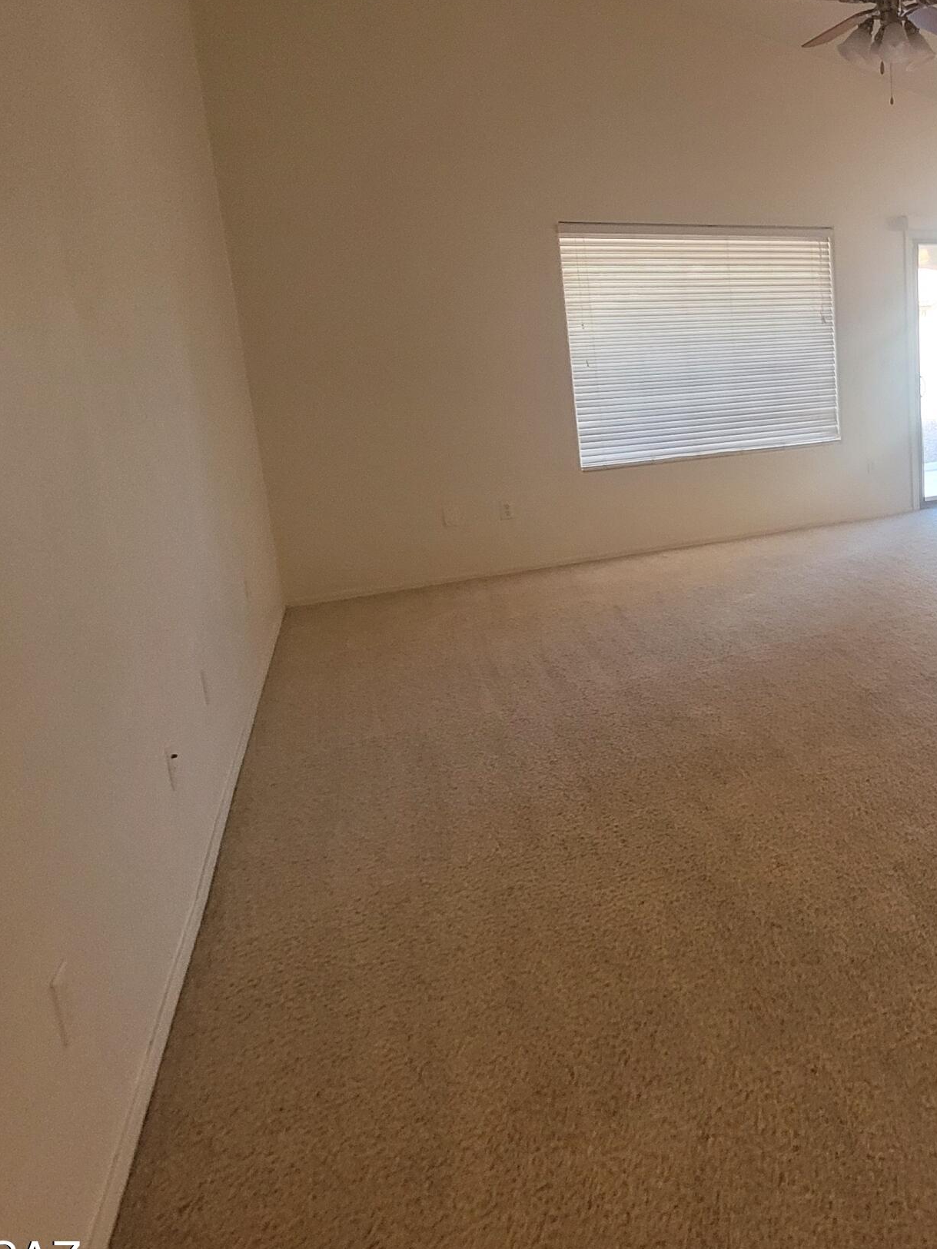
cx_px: 881
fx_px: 866
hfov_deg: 49.2
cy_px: 474
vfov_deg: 70.5
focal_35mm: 24
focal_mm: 1.74
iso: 200
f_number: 2.2
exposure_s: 1/60
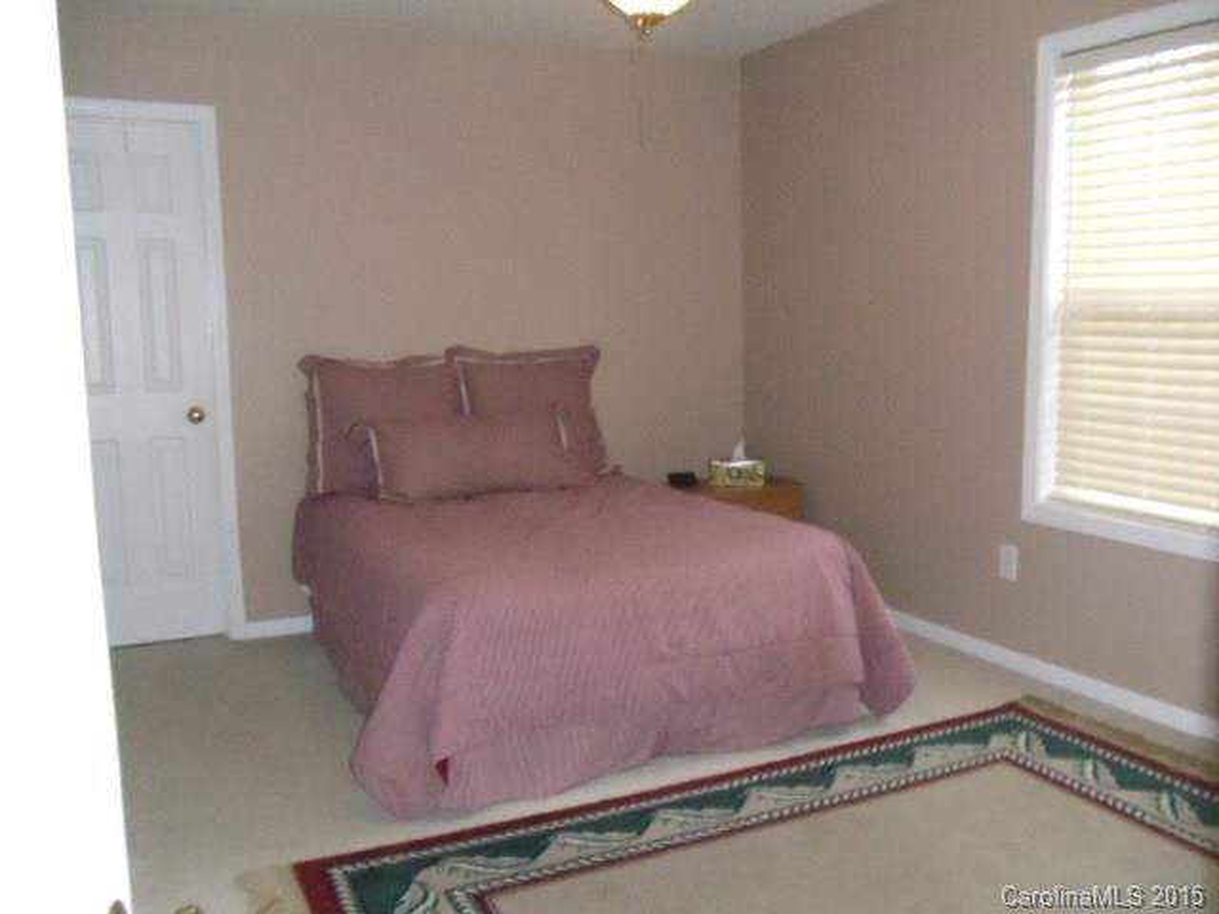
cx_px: 610
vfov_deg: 32.9
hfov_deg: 42.9
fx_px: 1549
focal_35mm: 44
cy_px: 457
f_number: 7.1
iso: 1600
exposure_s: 1/30
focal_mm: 6
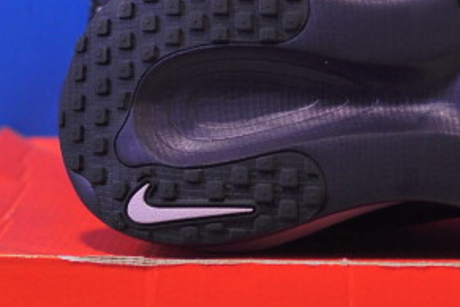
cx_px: 419
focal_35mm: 206
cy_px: -80
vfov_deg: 6.6
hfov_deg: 9.9
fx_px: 2632
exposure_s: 1/320
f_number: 2.8
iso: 250
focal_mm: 50
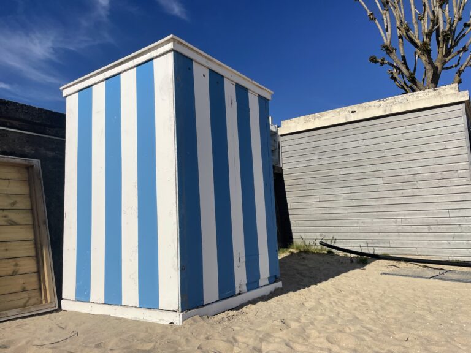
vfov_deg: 53.1
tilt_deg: +9.2
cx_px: 236
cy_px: 176
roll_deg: +1.9
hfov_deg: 67.3
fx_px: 354
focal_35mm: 26
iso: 32
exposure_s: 1/9804
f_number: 1.6
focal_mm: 4.2
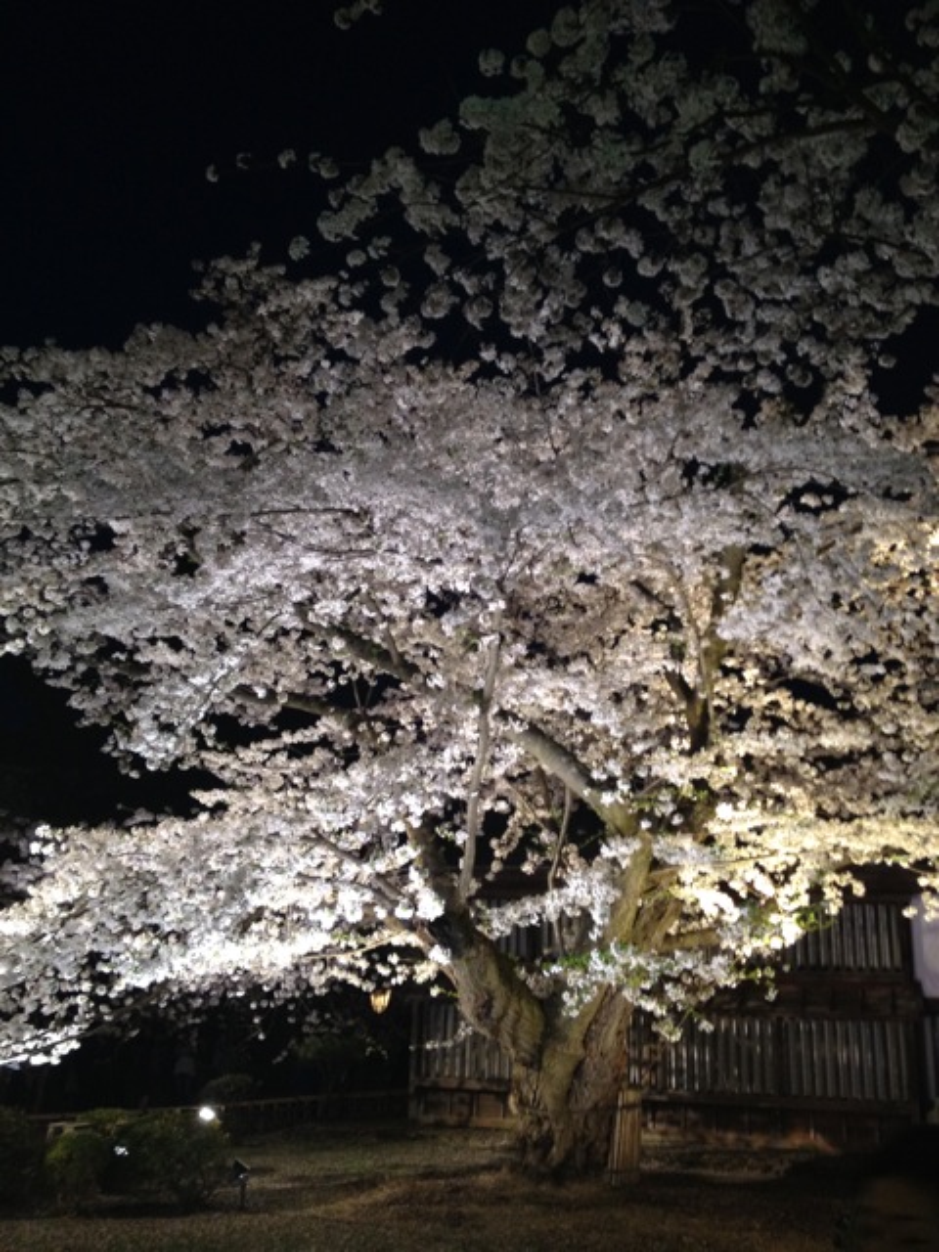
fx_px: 1266
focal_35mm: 35
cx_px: 470
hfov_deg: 40.7
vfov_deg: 52.6
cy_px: 626
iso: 200
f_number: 2.4
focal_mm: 4.28
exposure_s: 1/20
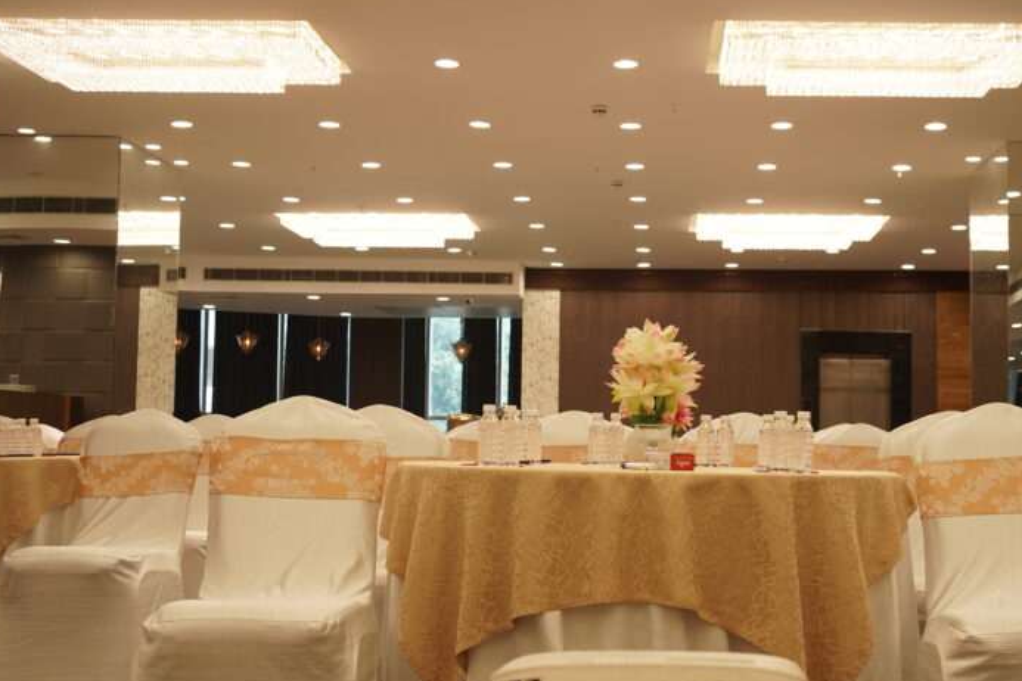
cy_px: 380
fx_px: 1363
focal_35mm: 48
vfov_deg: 28.1
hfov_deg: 40.8
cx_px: 639
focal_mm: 35
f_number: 5.6
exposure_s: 1/160
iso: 1000
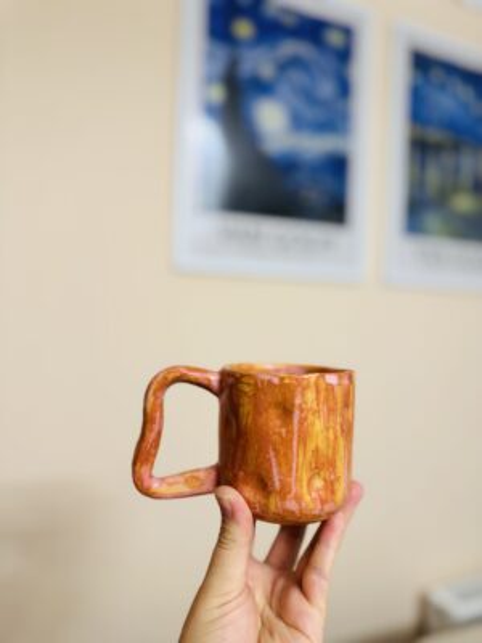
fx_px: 446
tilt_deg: +0.2
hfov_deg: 56.8
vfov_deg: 71.6
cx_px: 241
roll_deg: -1.9
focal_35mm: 24
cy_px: 322
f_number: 1.78
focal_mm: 6.76
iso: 160
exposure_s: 1/50
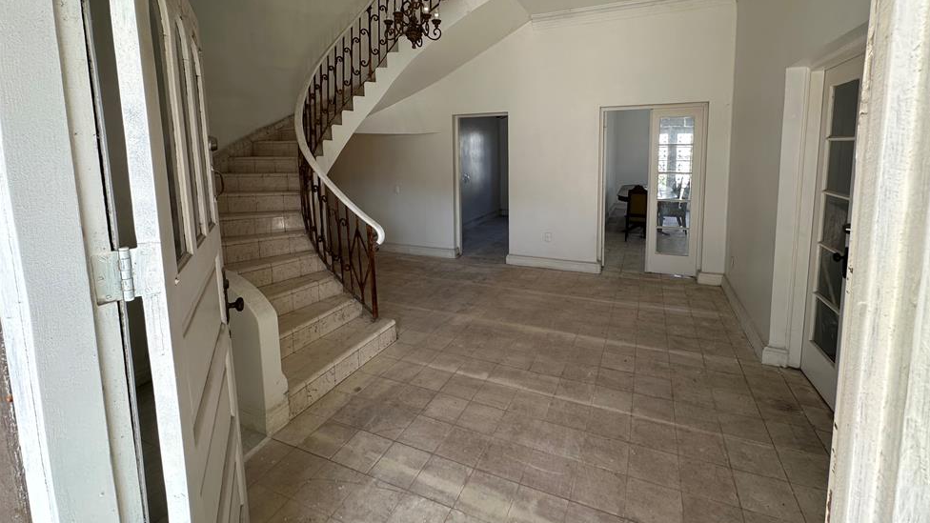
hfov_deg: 99.3
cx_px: 487
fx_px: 395
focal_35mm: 16
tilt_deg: -6.3
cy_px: 195
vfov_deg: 66.1
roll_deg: +0.5
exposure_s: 1/99
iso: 64
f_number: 2.2
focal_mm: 2.22
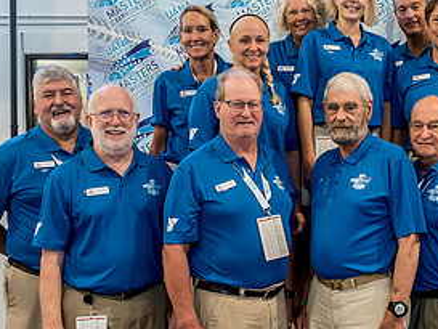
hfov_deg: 36.0
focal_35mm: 51
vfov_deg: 28.6
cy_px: 166
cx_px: 363
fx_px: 646
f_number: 3.2
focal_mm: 12
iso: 1250
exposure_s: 1/60
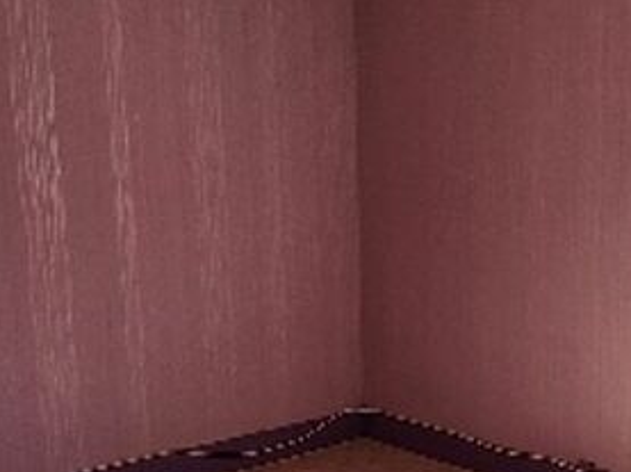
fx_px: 856
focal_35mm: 47
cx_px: 702
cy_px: 306
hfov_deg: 34.6
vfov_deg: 30.6
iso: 50
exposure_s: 1/60
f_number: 2.2
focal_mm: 2.2
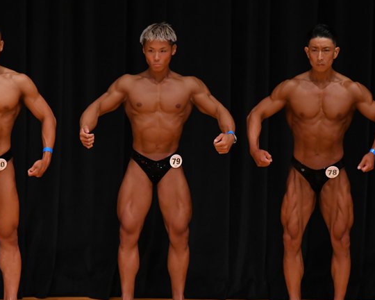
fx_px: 4706
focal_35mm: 424
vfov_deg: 3.7
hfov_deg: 4.6
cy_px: 160
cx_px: 175
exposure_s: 1/400
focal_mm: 210
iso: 3200
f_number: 5.6
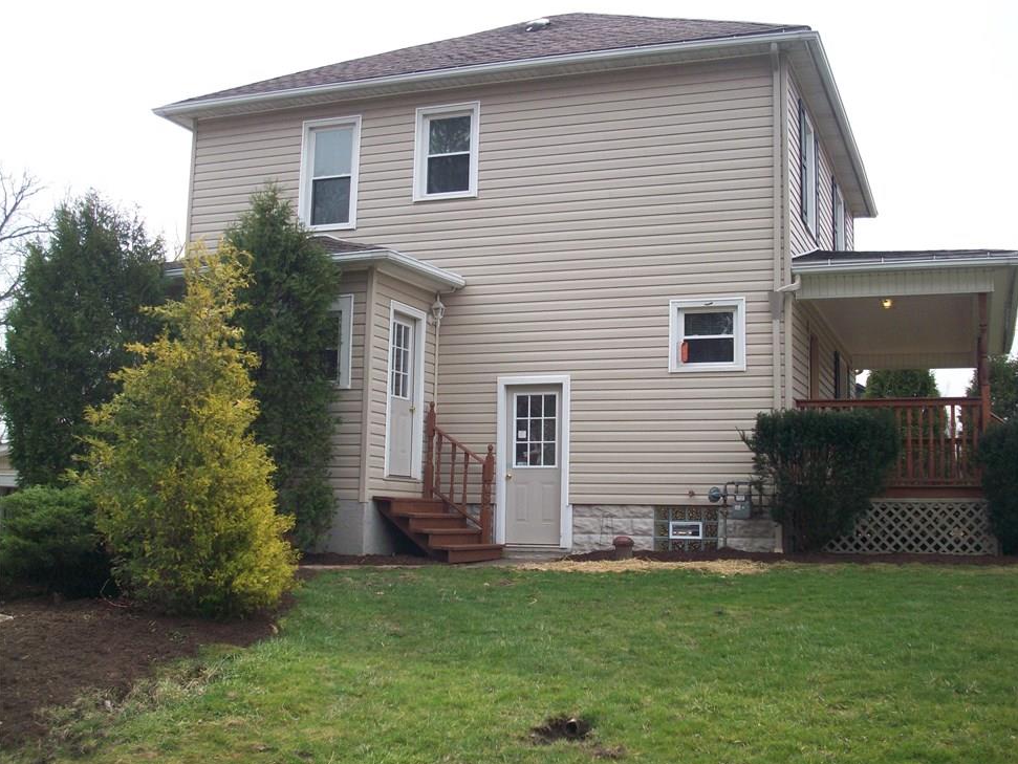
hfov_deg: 47.8
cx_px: 534
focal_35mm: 39
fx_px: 1147
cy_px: 385
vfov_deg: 36.8
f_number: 2.8
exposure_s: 1/616
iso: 80
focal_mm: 6.2
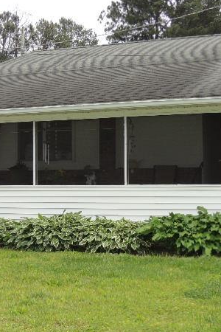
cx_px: 66
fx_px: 681
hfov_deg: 18.3
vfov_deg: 27.3
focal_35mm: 74
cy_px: 158
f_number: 3.6
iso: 100
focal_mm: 8.9
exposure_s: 1/400
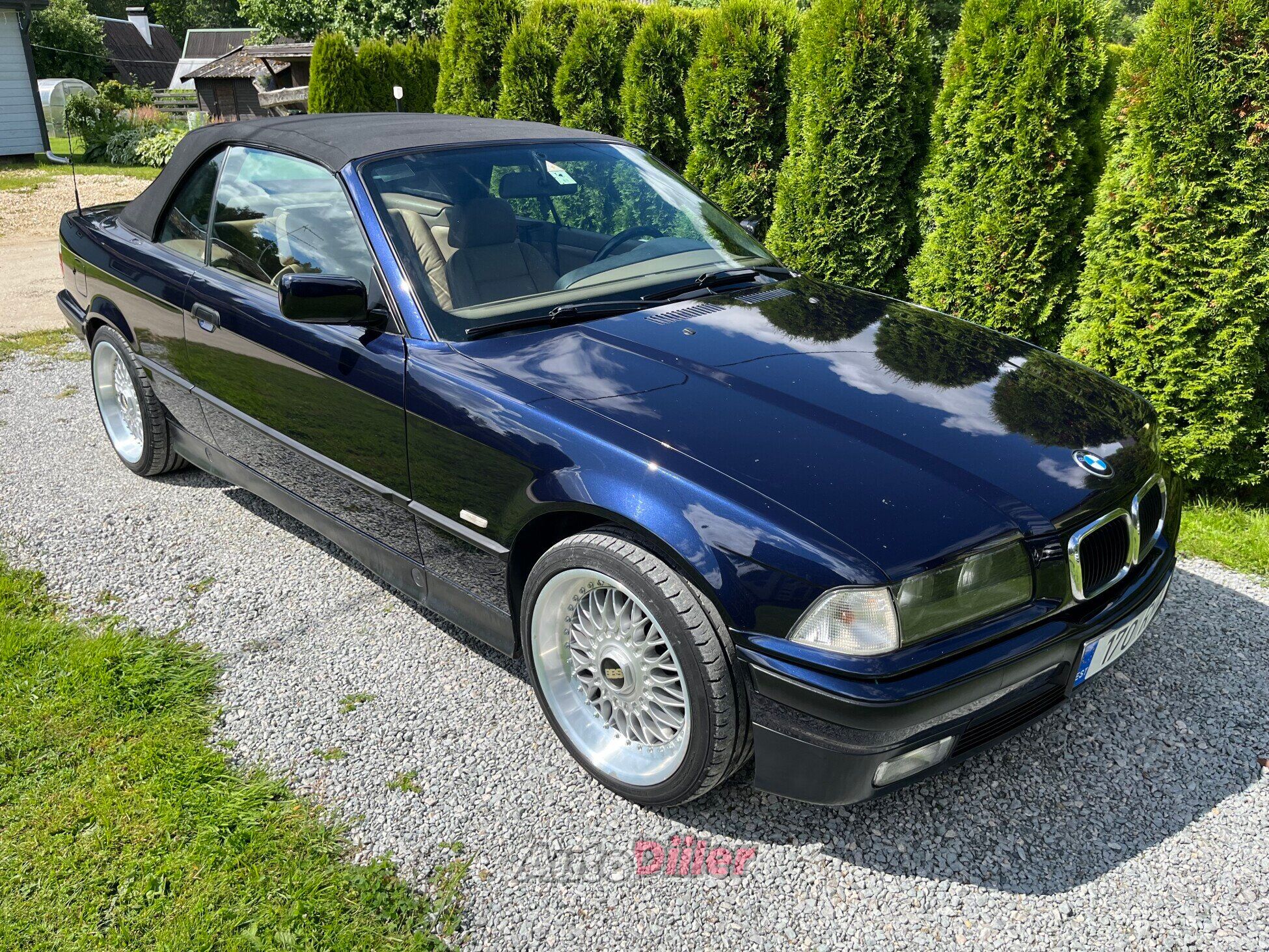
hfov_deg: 67.3
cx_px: 634
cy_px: 476
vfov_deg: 53.1
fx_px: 953
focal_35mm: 26
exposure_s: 1/2137
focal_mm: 5.1
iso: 50
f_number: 1.6
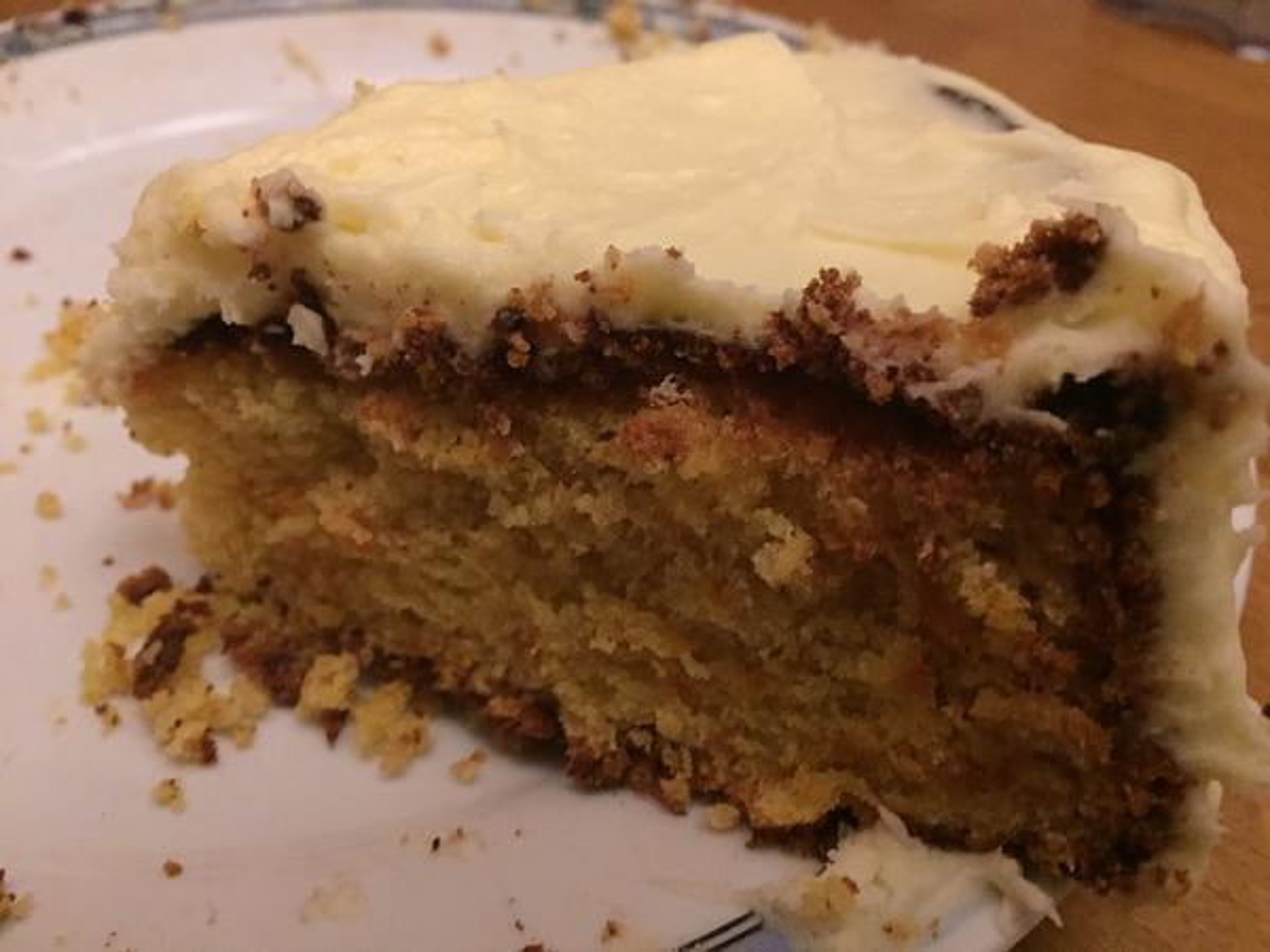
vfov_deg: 48.2
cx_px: 635
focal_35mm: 29
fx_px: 1064
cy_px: 476
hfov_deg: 61.7
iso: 500
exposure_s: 1/17
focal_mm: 4.15
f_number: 2.2
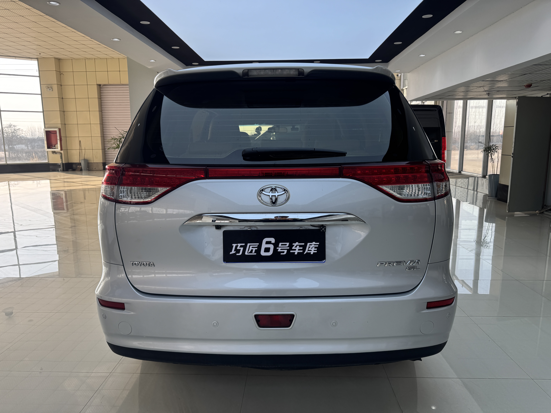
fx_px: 382
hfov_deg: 71.6
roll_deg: +0.9
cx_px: 276
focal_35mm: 24
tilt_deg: -9.2
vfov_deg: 56.8
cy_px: 206
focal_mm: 6.76
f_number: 1.78
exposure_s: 1/582
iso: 80
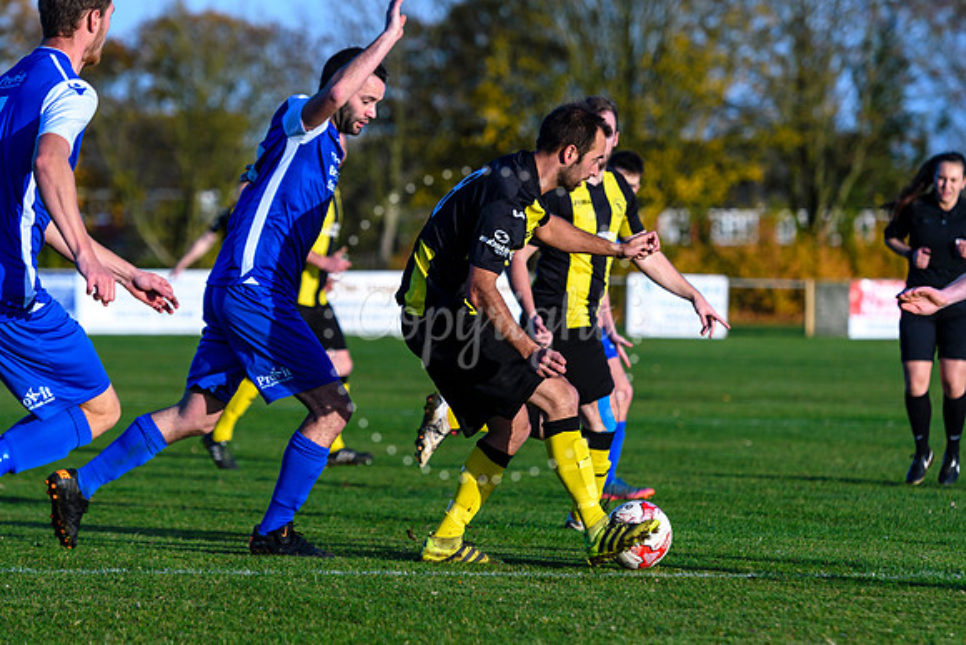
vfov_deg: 5.7
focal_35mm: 240
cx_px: 483
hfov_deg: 8.6
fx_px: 6441
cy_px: 322
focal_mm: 160
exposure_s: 1/2000
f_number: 4
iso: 200
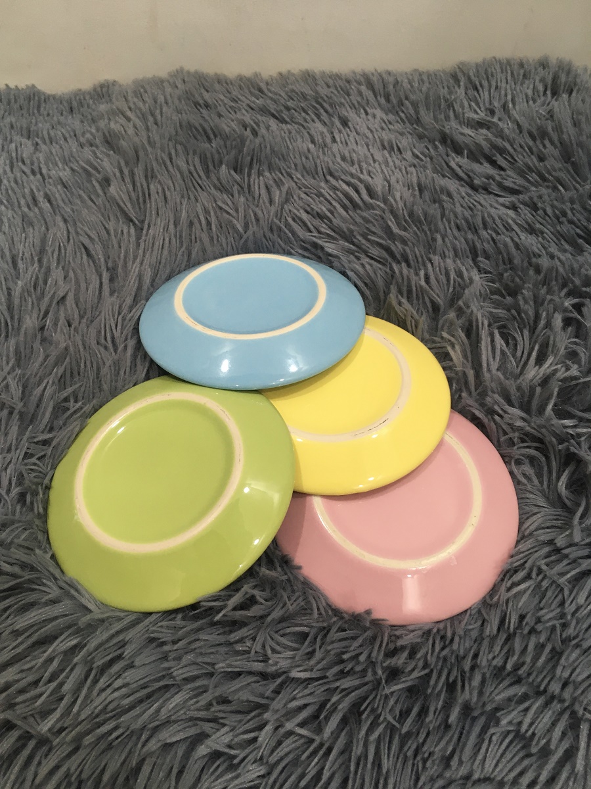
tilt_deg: -53.0
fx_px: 660
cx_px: 296
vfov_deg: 61.7
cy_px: 394
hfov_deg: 48.2
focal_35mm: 29
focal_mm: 4.15
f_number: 2.2
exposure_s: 1/33
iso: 80
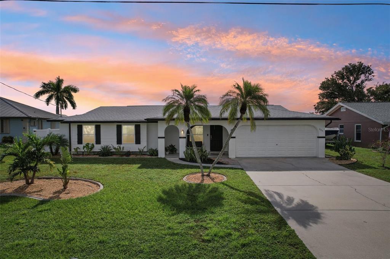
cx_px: 195
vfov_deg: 57.2
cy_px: 130
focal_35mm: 22
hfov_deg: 78.6
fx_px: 238
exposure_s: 1/500
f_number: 2.8
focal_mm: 8.38
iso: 100
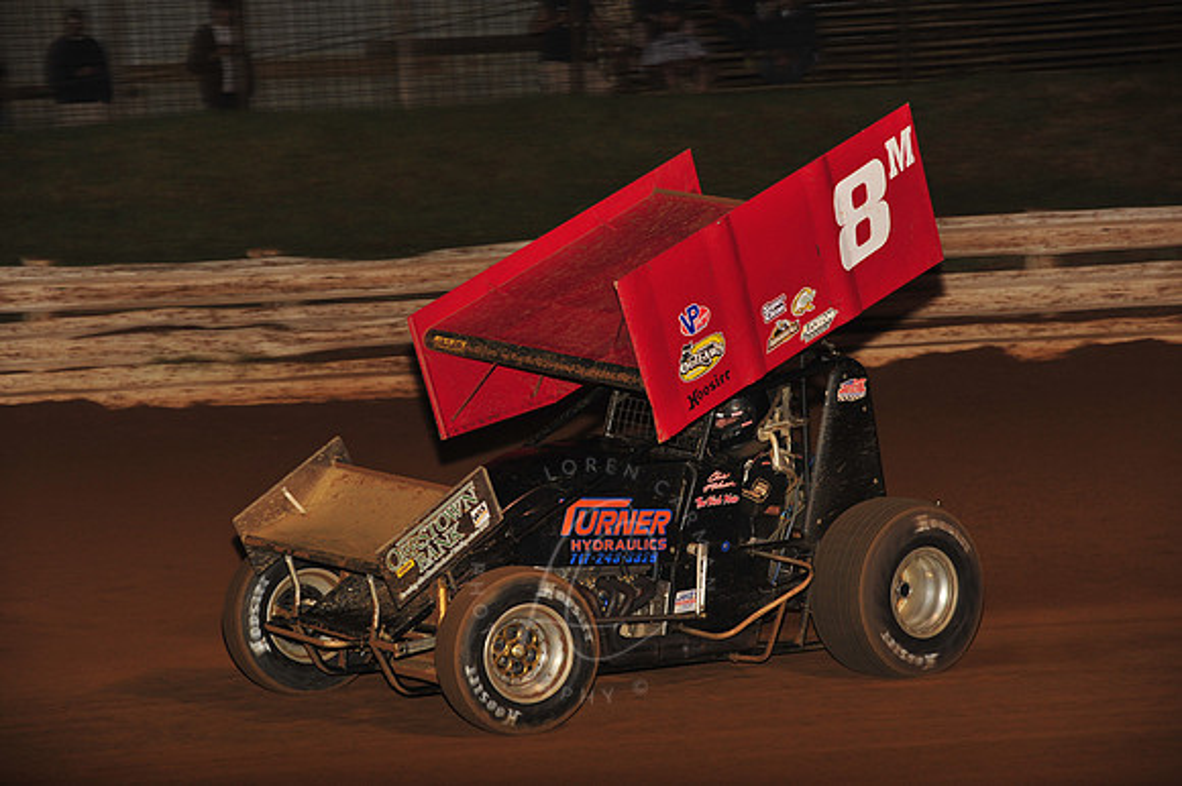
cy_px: 393
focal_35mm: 145
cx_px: 591
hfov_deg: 14.2
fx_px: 4758
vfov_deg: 9.5
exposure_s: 1/320
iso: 1000
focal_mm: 145
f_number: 7.1
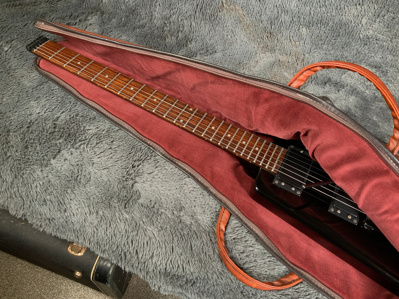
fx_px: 334
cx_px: 200
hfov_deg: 61.7
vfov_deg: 48.2
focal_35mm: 29
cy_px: 150
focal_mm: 3
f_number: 1.8
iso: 64
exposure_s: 1/78
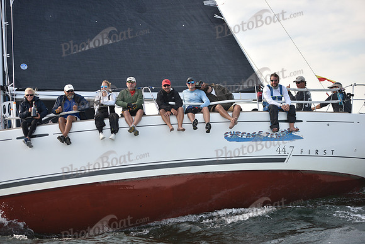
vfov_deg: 17.5
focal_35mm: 78
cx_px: 182
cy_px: 122
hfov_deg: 26.0
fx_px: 791
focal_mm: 78
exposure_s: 1/500
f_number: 2.8
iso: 250
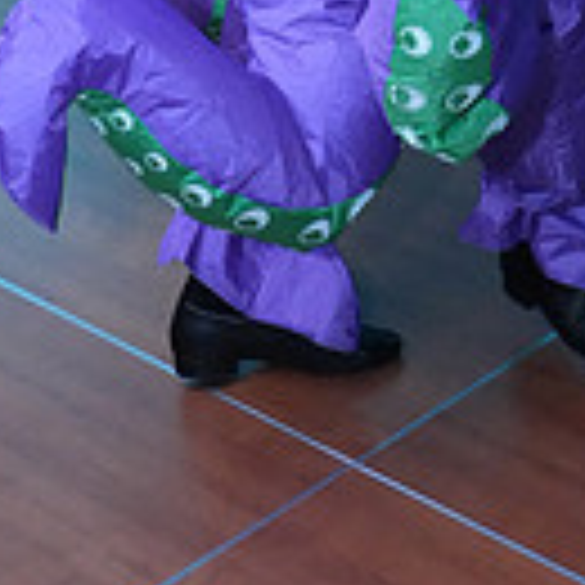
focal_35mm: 114
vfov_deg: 14.2
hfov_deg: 15.0
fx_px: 2180
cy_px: -324
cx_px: 623
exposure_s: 1/200
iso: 8000
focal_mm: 30
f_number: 4
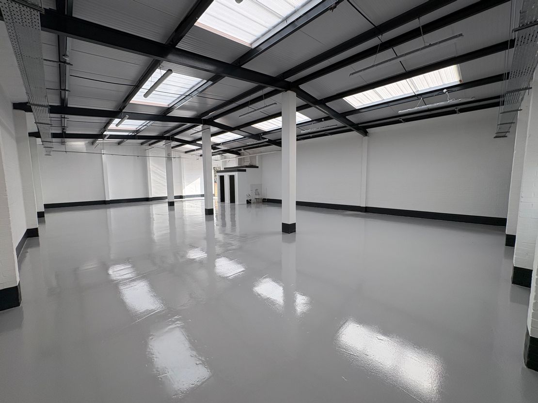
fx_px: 218
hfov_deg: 102.1
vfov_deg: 85.7
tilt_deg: -4.6
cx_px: 269
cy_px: 202
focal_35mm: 14
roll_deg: +0.7
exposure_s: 1/346
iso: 64
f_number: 2.2
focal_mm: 2.22
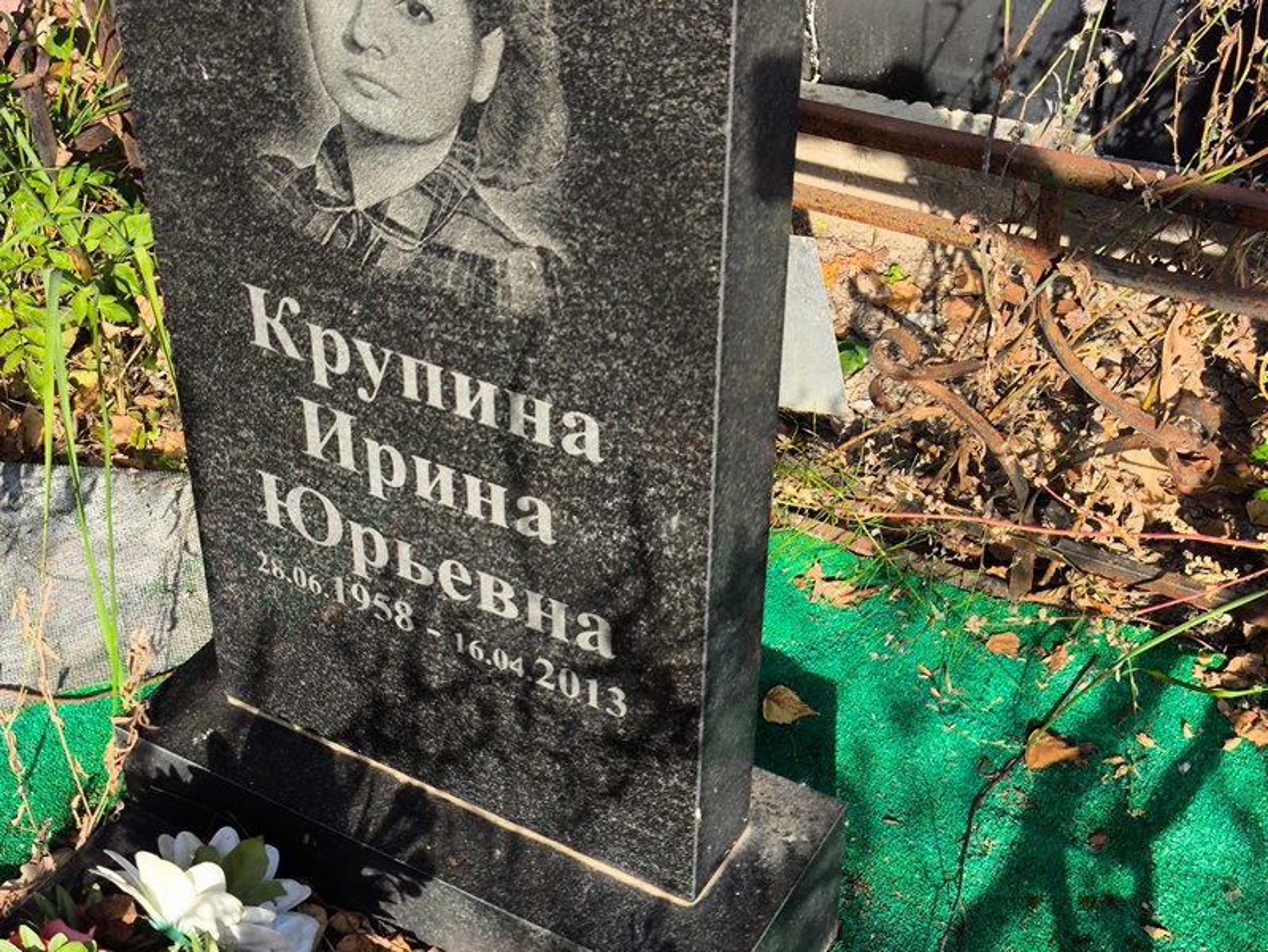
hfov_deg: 38.2
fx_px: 1832
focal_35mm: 50
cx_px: 634
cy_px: 476
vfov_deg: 29.1
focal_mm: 4.71
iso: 50
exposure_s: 1/550
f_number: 1.7
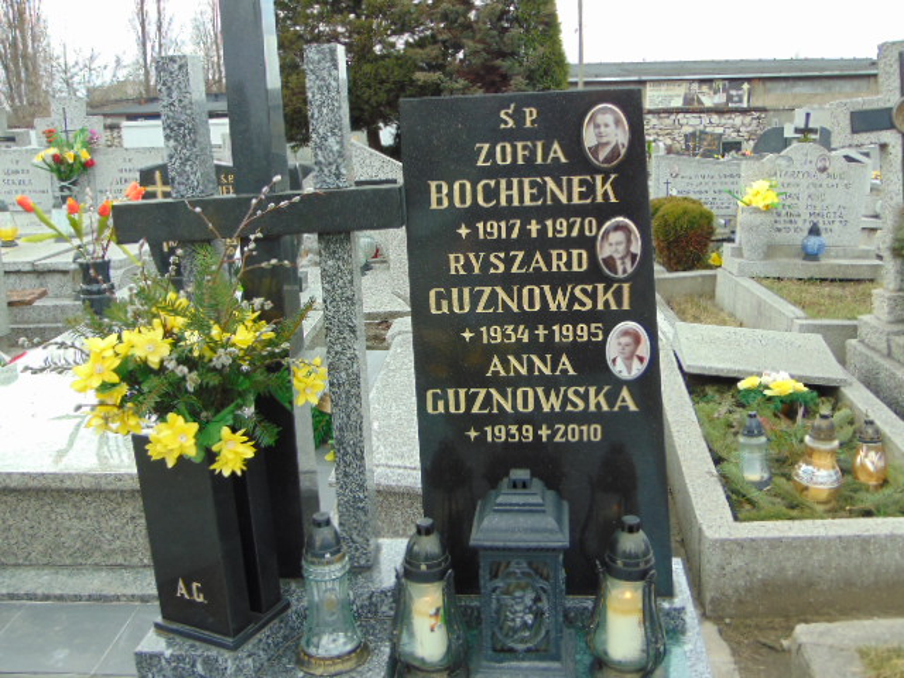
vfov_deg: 40.7
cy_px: 339
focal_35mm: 35
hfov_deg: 52.6
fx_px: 914
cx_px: 452
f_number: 3.2
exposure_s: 1/200
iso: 80
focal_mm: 6.3
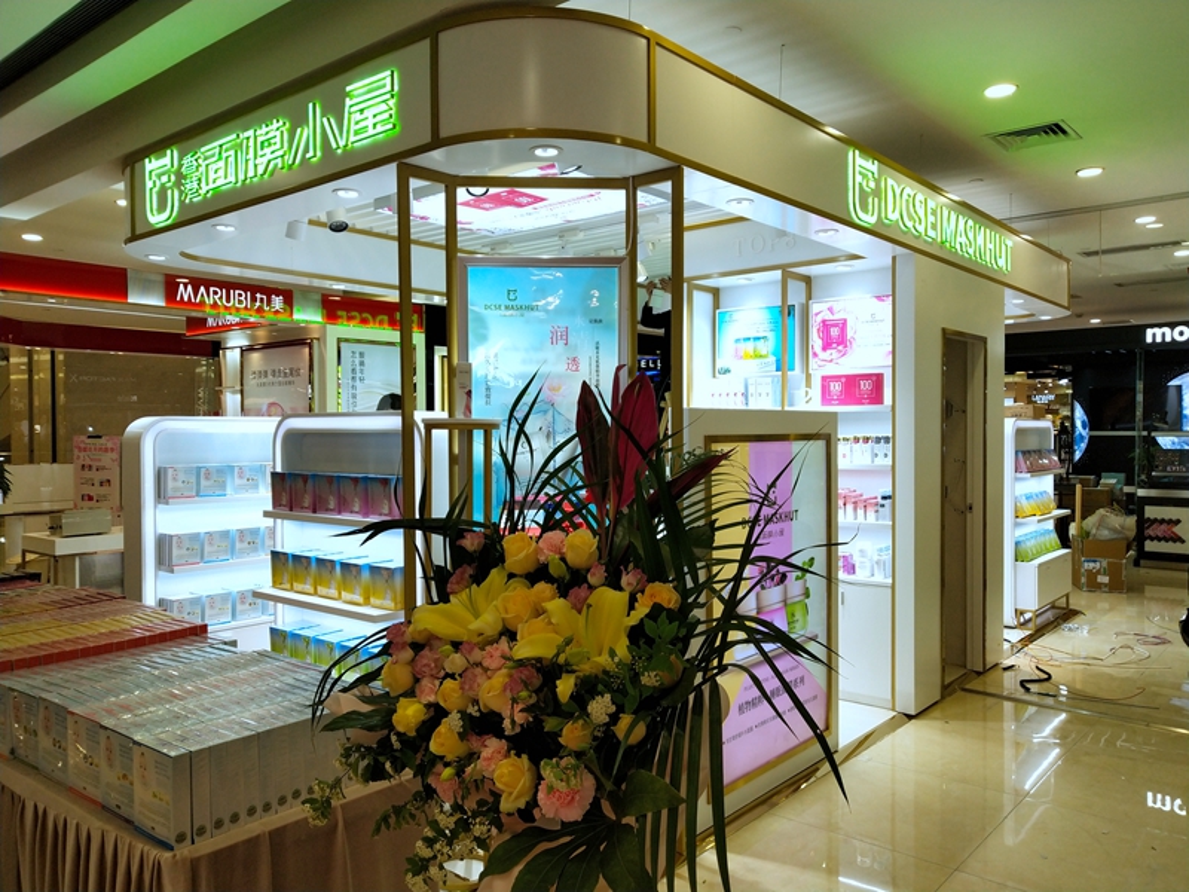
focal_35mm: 30
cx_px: 594
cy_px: 446
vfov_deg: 46.8
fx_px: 1030
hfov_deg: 60.0
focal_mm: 3.95
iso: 51
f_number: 1.8
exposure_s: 1/134
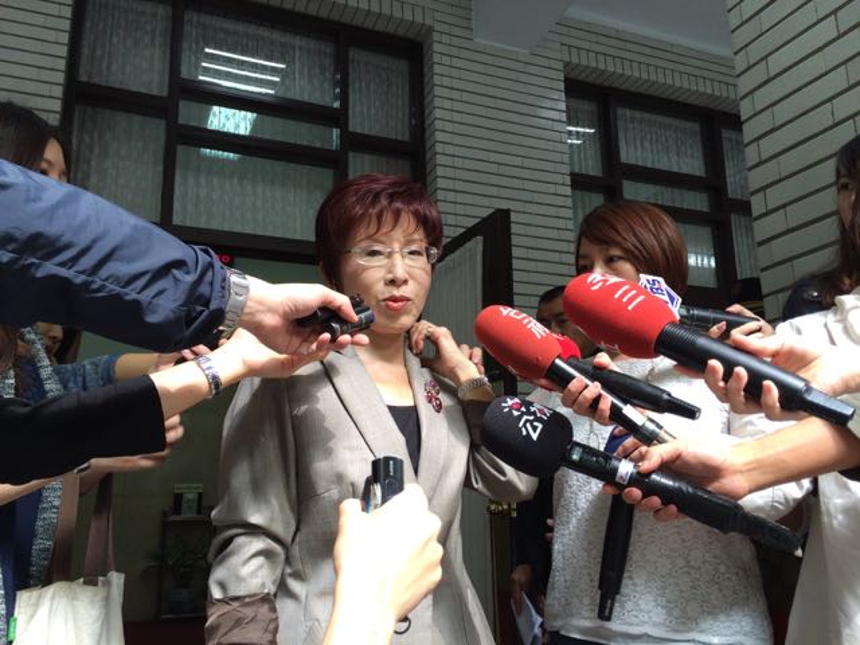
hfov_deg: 61.7
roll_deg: +1.4
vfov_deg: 48.2
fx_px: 720
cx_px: 430
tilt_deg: +13.6
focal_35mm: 29
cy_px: 322
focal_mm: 4.15
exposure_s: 1/120
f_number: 2.2
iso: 50
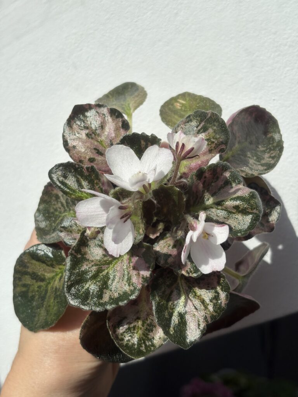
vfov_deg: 36.8
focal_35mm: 52
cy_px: 198
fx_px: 597
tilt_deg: -18.6
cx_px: 149
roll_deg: -3.9
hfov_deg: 28.0
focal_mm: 5.96
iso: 32
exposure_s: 1/4630
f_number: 1.6
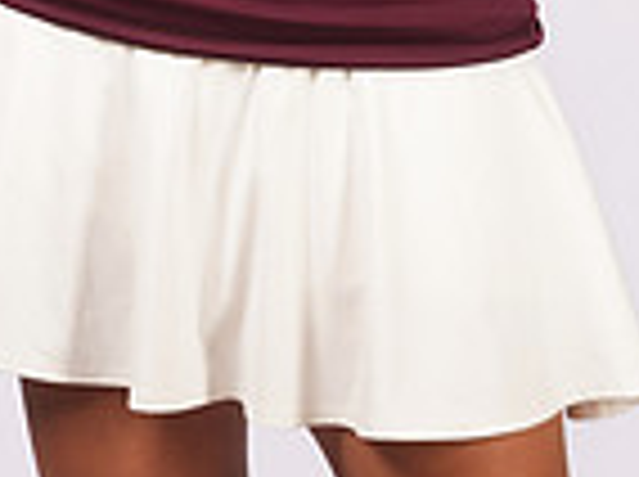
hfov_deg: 11.4
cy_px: -513
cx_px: 230
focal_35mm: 174
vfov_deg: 8.1
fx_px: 3207
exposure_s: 1/125
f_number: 5.6
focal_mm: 57
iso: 160
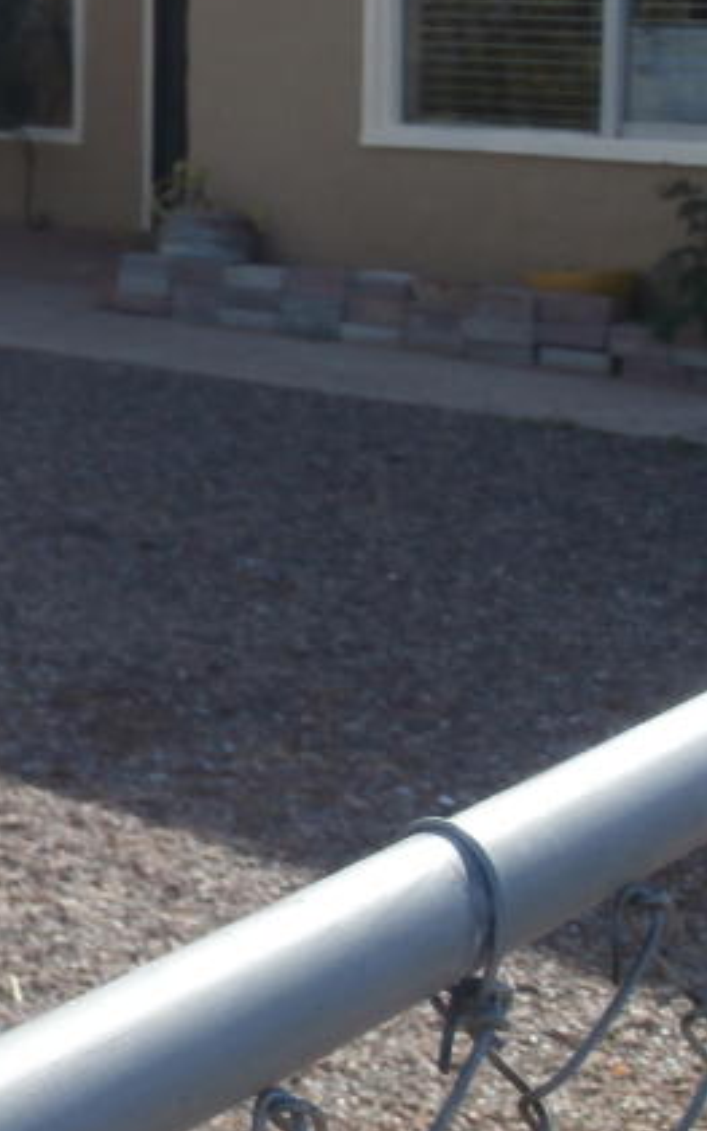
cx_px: -667
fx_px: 3022
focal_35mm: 98
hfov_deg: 12.0
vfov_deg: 21.1
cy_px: 344
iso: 100
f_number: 3.9
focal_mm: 6.67
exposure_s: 1/500
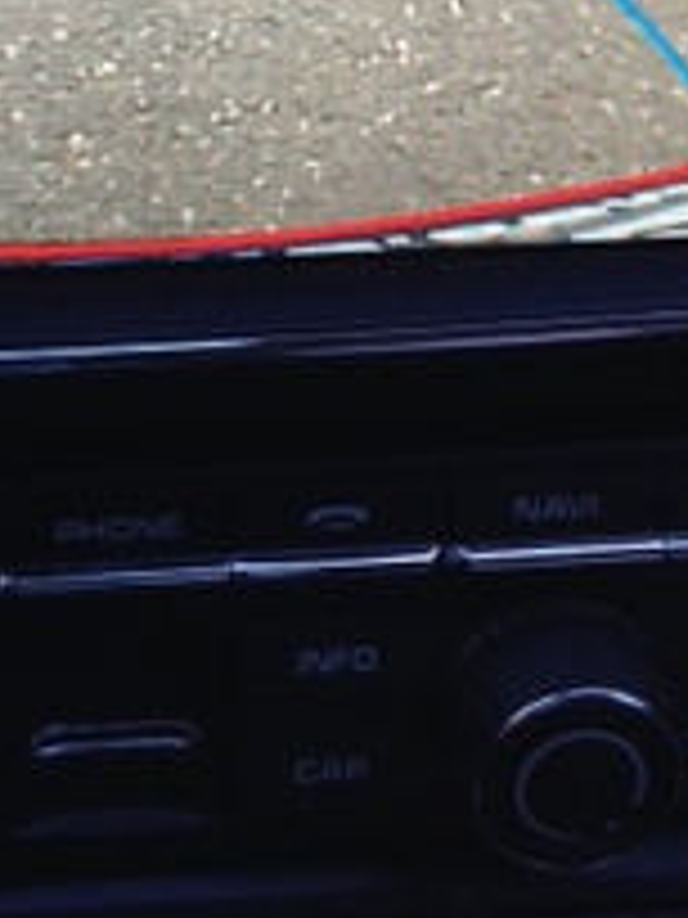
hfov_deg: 13.4
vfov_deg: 17.7
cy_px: 130
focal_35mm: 110
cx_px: 103
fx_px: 2915
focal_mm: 4.28
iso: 125
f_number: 2.4
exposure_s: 1/20
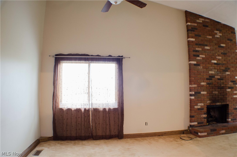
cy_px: 78
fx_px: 217
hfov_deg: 57.3
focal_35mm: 33
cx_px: 118
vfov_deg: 39.8
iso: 1100
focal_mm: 22
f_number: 4
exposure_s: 1/30
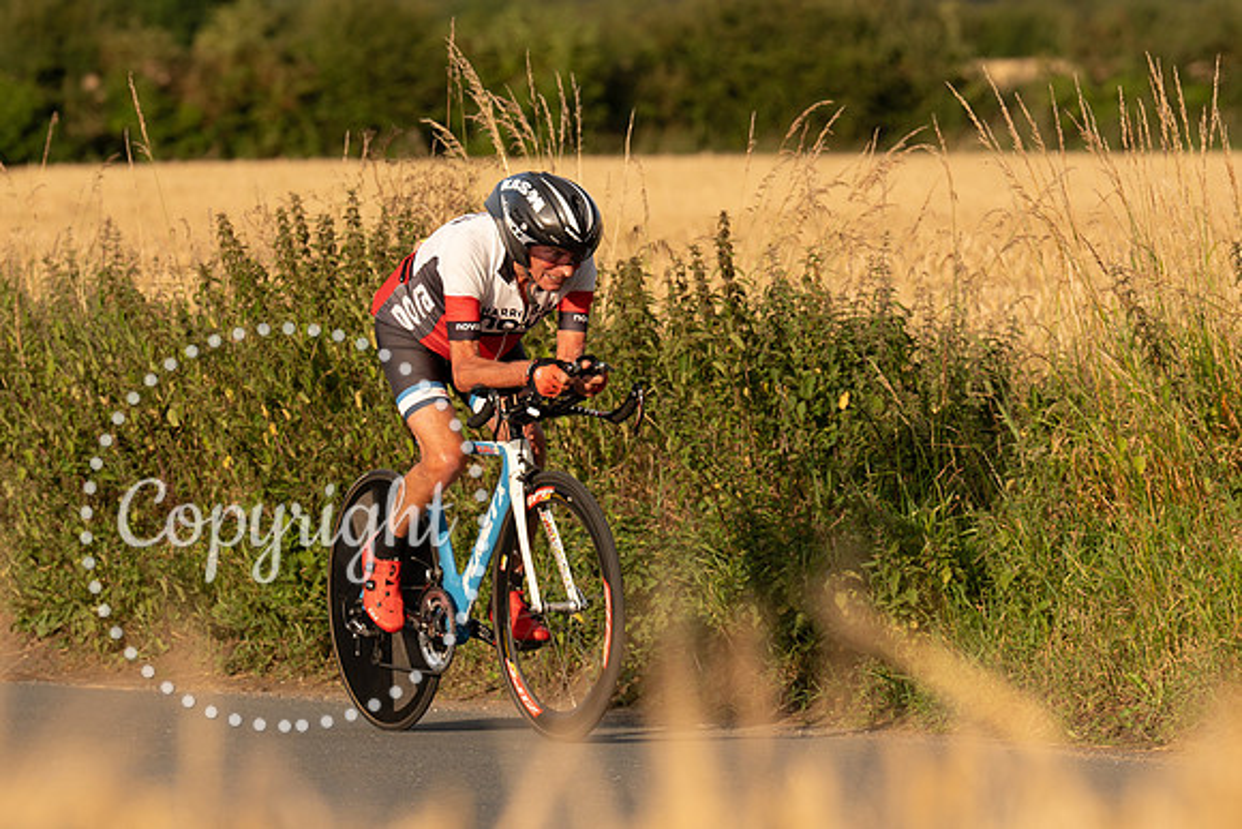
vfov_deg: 4.3
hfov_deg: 6.4
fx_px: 11072
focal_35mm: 321
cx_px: 539
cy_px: 250
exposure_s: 1/800
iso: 160
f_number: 4.5
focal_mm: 185
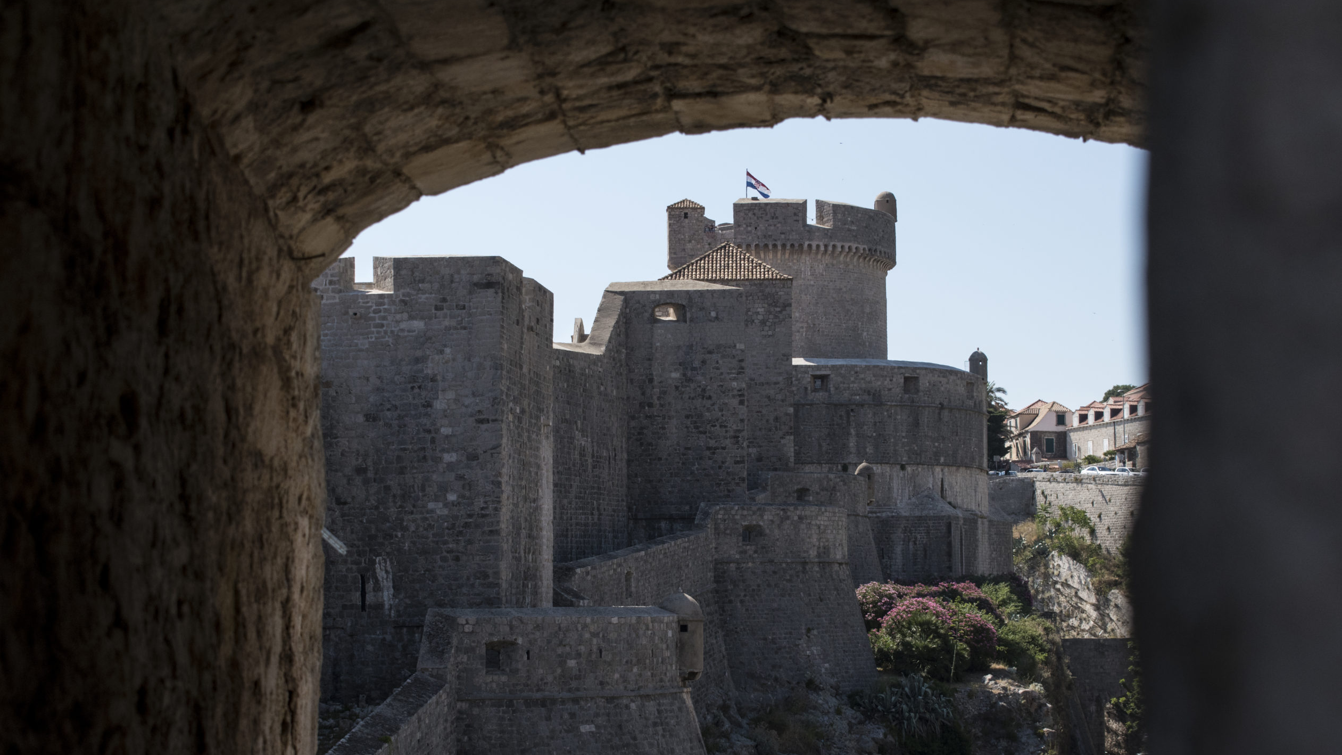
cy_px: 434
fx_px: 2384
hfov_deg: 31.4
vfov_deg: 18.0
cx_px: 672
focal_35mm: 67
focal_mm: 42
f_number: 9
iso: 400
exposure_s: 1/1000
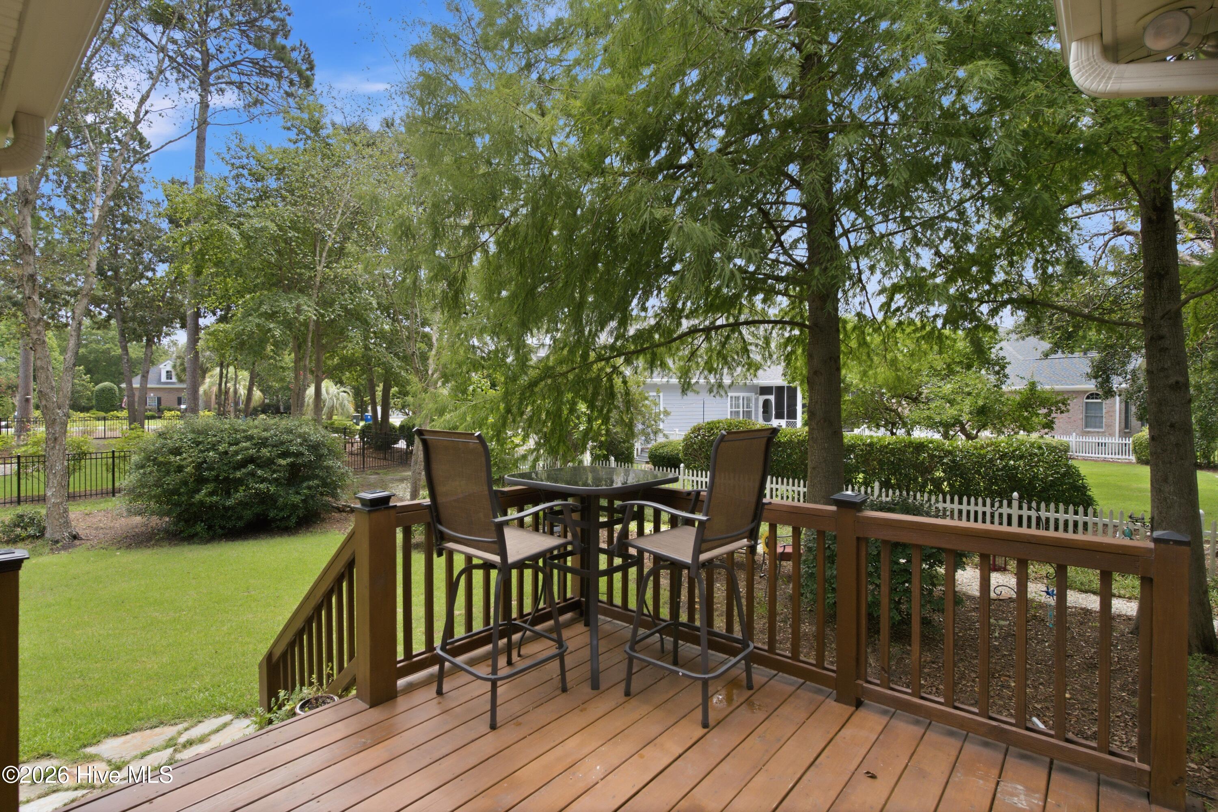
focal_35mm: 17
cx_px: 609
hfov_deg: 93.3
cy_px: 406
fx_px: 575
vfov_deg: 70.4
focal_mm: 17
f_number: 6.3
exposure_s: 1/500
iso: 400
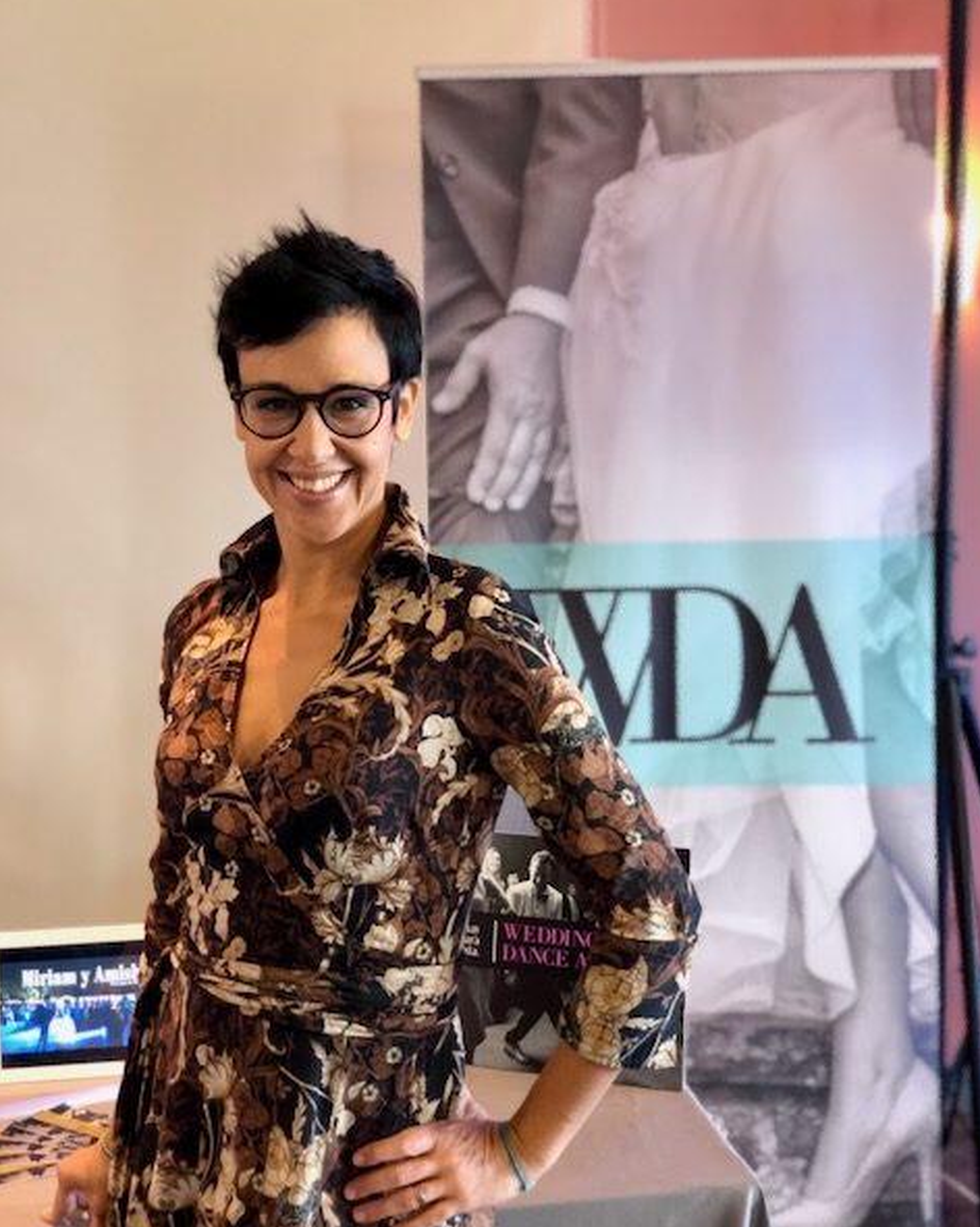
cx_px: 492
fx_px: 1996
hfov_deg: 27.6
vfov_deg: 34.2
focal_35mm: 55
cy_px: 617
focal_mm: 6
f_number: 2.4
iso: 400
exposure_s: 1/50
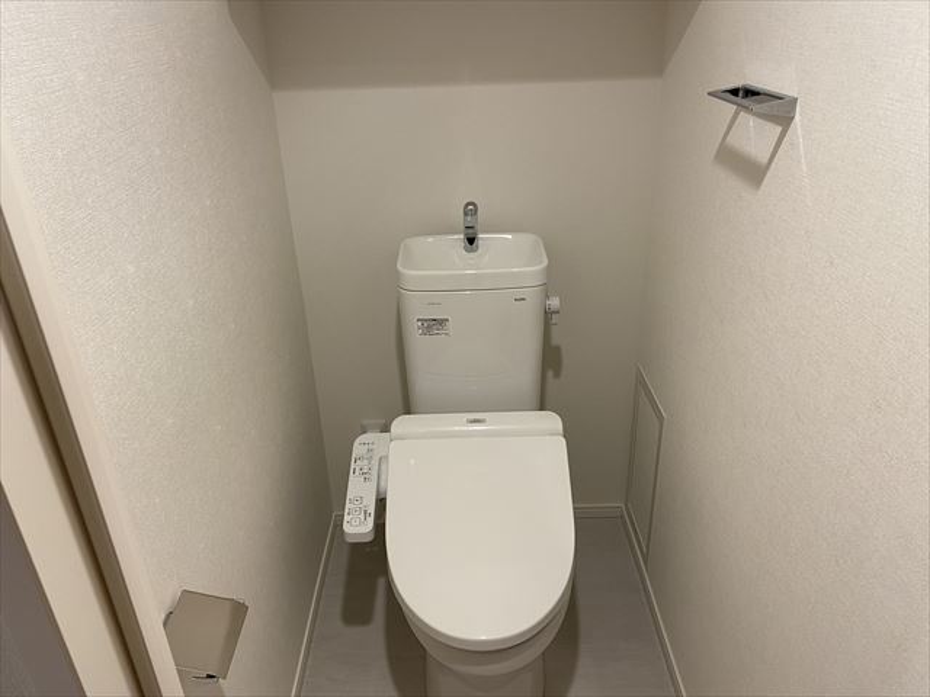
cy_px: 348
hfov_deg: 67.3
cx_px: 465
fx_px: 699
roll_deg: +2.9
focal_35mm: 26
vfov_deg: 53.1
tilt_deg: -28.5
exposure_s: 1/50
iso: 64
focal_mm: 4.25
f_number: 1.8
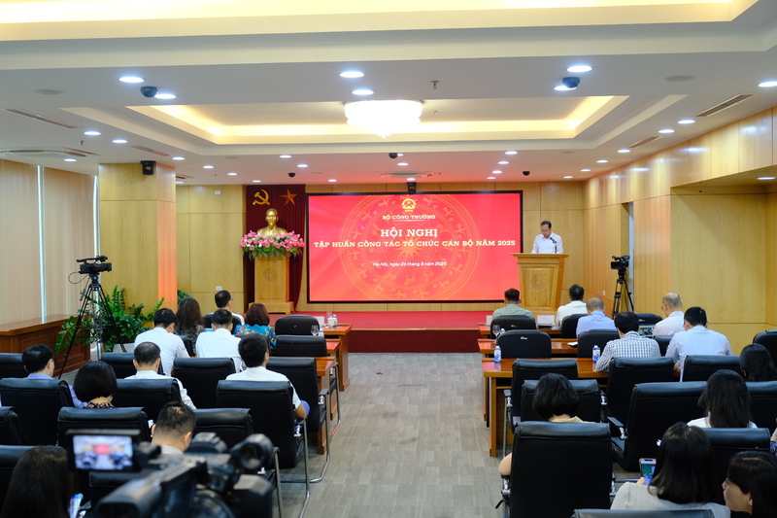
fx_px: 820
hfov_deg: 50.7
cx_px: 388
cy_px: 259
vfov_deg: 35.0
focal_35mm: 38
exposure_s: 1/125
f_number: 4
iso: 1600
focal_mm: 25.4
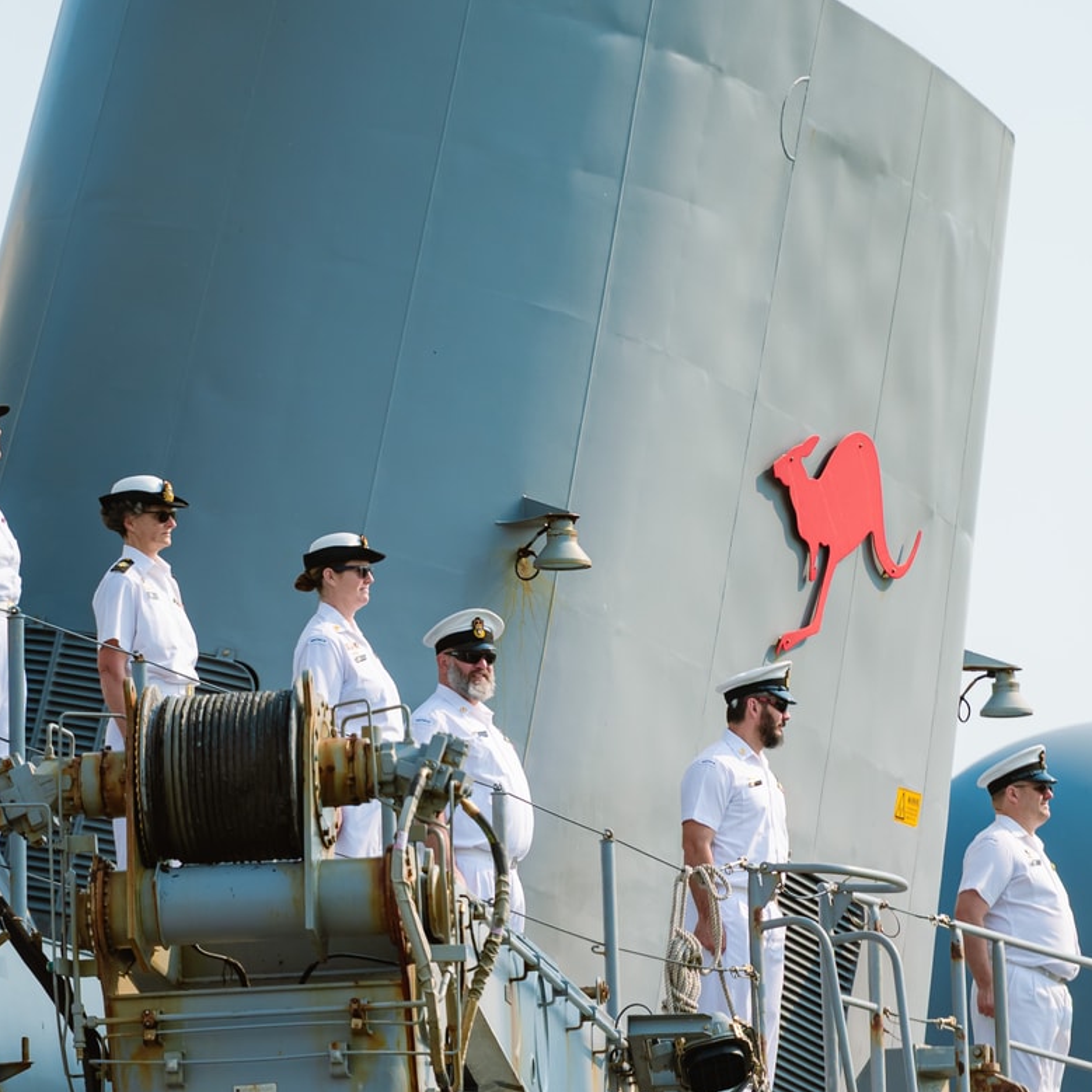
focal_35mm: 419
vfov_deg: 4.2
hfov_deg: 4.2
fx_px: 14954
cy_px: 715
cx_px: 636
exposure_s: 1/2500
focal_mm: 200
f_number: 2.8
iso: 110
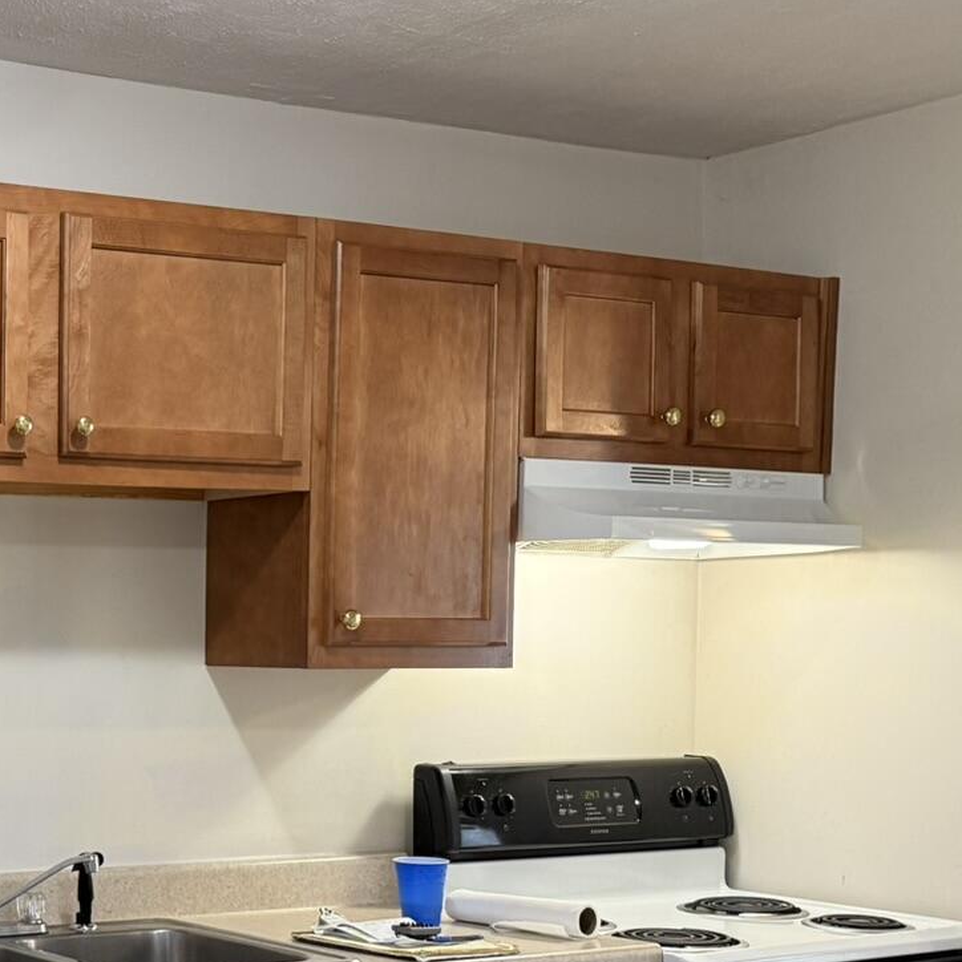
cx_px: -112
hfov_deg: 26.3
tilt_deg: -0.4
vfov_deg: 28.3
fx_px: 1886
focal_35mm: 60
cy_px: 695
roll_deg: -0.3
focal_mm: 6.76
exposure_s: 1/60
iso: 320
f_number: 1.78
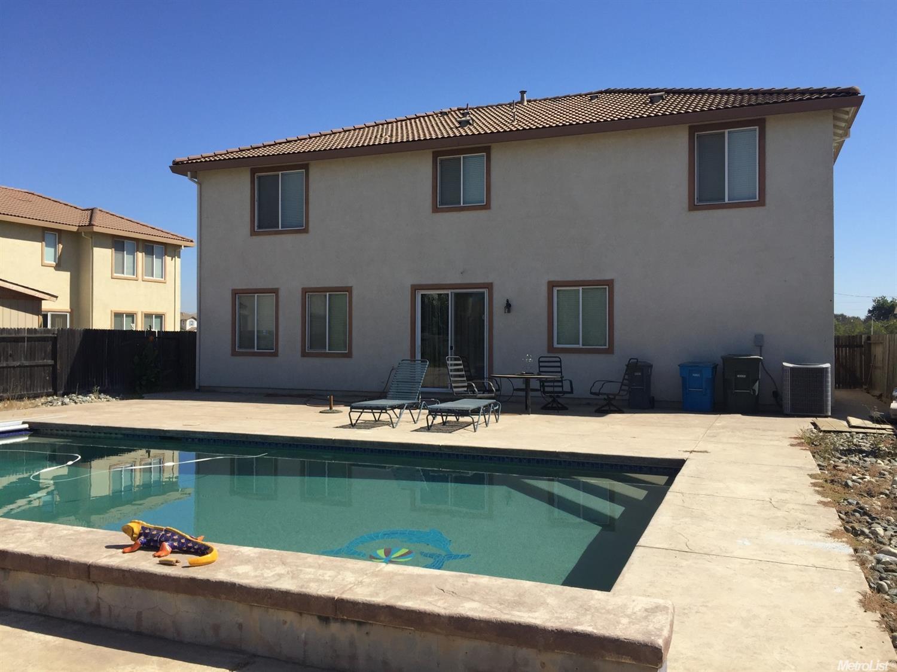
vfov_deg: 48.2
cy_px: 336
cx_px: 448
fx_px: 751
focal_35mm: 29
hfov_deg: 61.7
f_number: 2.2
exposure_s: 1/2326
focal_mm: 4.15
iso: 32
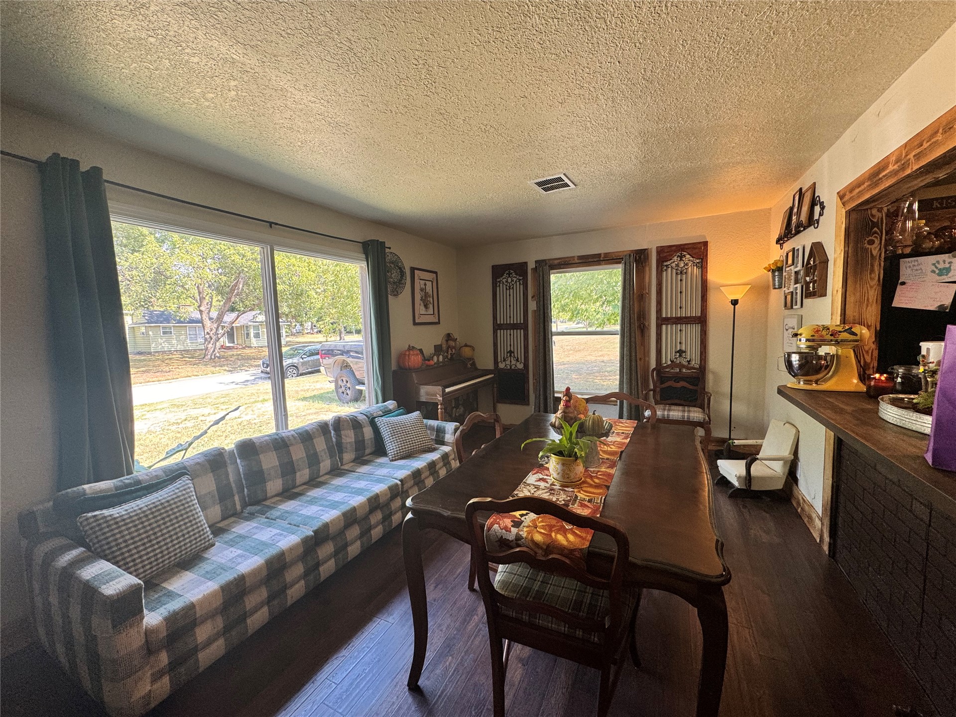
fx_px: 387
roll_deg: +1.7
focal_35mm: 14
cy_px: 358
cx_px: 478
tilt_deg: -5.1
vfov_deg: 85.7
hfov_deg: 102.1
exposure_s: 1/99
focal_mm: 2.22
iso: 80
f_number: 2.2
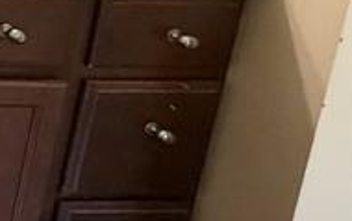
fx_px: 768
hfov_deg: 13.4
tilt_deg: -8.4
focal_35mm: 80
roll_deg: -1.7
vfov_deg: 14.6
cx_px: -584
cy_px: -160
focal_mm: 2.22
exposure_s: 1/120
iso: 250
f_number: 2.2
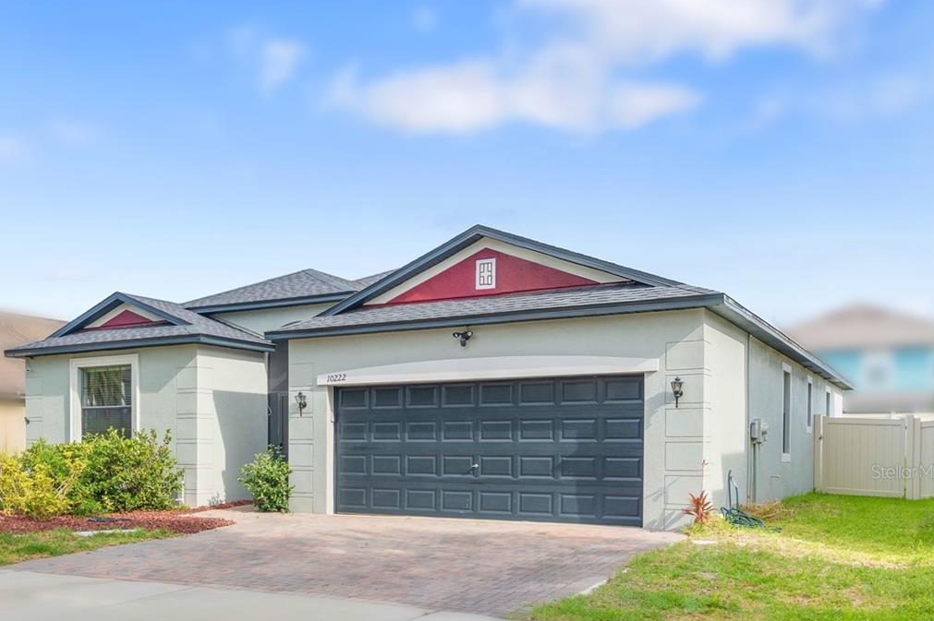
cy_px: 472
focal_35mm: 38
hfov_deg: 48.4
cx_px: 214
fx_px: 985
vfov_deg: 34.2
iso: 200
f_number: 8
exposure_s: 1/250
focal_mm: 24
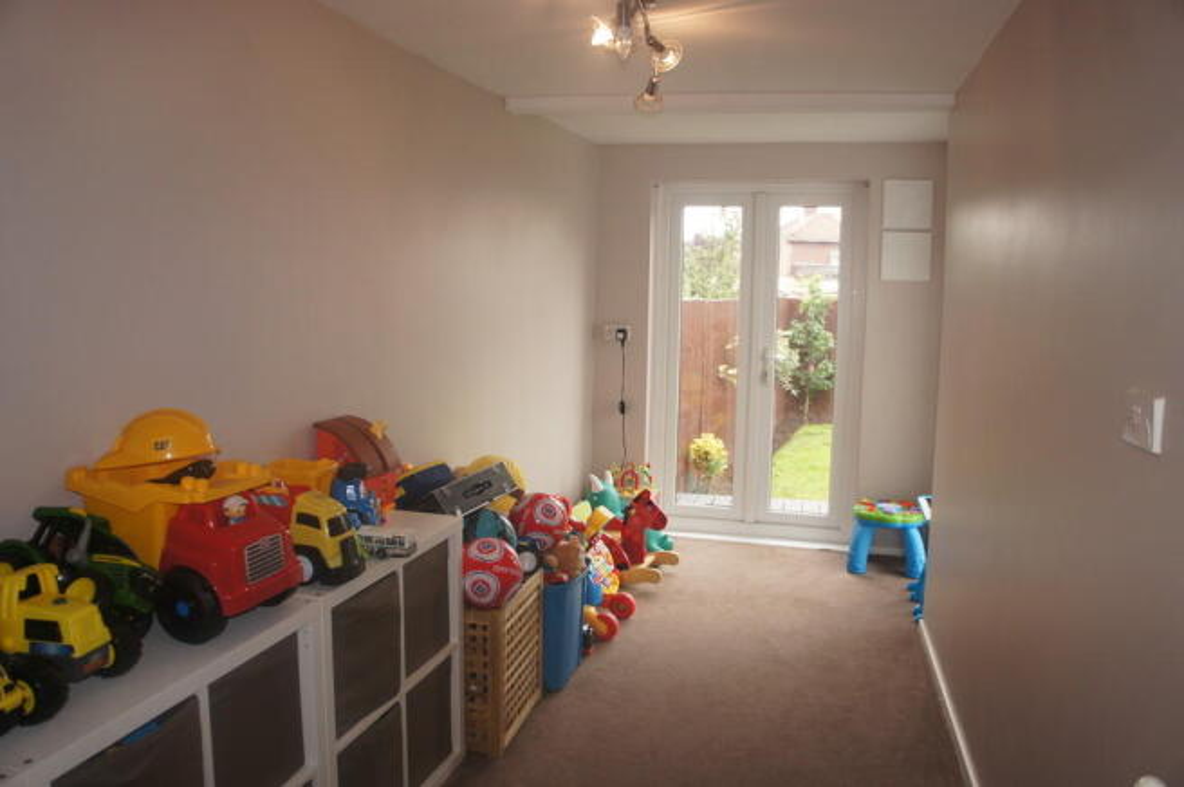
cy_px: 394
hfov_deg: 67.4
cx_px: 592
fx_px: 887
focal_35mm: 27
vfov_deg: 47.8
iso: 200
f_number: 4
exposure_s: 1/60
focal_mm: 18
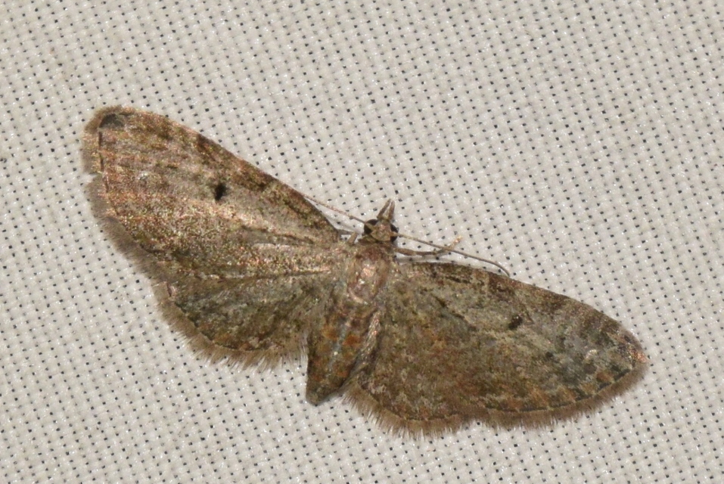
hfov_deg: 9.8
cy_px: 242
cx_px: 362
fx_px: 4227
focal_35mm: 210
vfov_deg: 6.6
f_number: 14
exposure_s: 1/160
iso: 500
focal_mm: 140
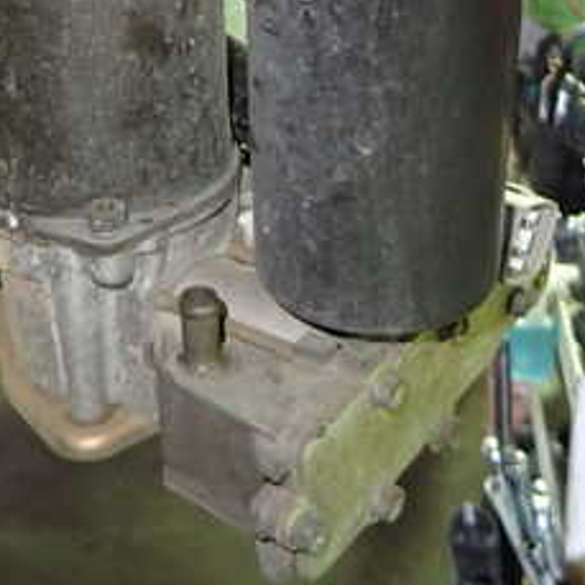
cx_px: 184
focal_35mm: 58
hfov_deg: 29.3
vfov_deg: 28.9
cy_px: 120
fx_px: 1109
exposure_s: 1/30
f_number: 2
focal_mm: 4.5
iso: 640
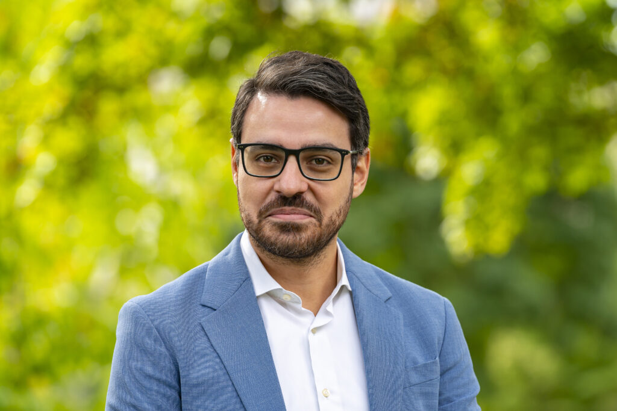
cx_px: 308
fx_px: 3428
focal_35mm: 200
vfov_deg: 6.9
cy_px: 206
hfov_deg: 10.3
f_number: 5
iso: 400
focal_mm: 200
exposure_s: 1/250
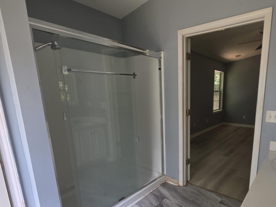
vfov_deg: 64.9
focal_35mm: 20
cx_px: 176
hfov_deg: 80.0
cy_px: 131
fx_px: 159
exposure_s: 1/120
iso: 64
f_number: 1.9
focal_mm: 2.2
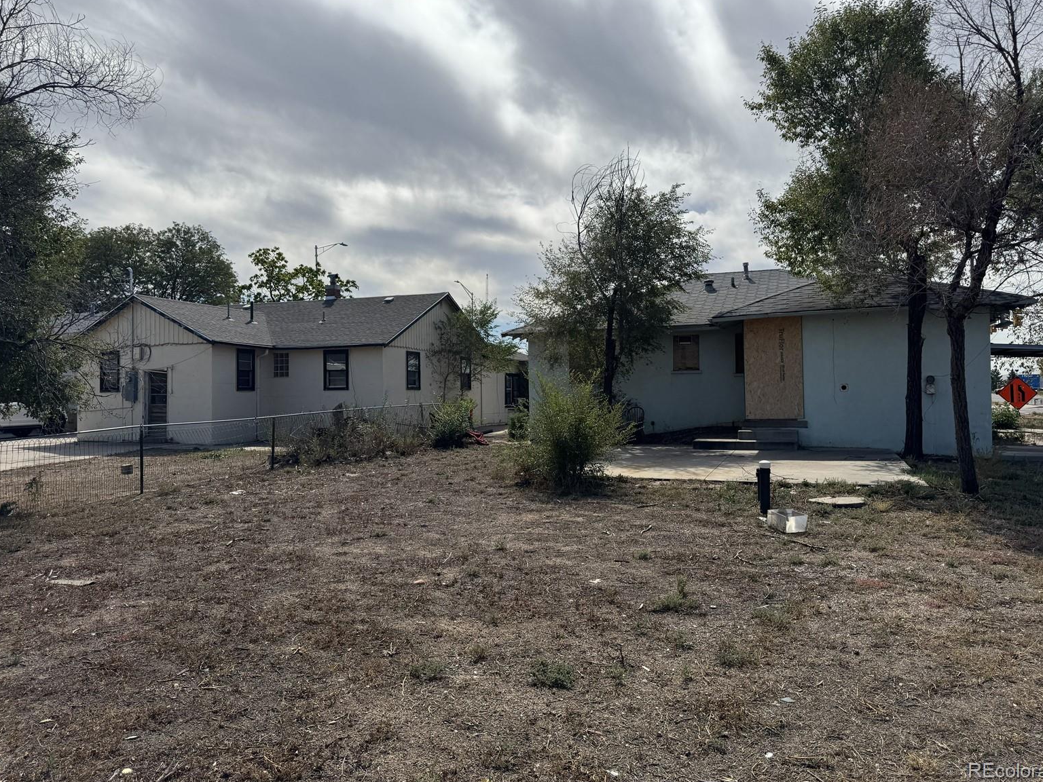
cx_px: 535
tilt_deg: +0.2
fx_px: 753
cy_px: 377
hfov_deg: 69.4
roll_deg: +0.0
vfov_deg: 54.9
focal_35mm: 25
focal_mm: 6.76
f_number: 1.78
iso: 80
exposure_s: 1/7937
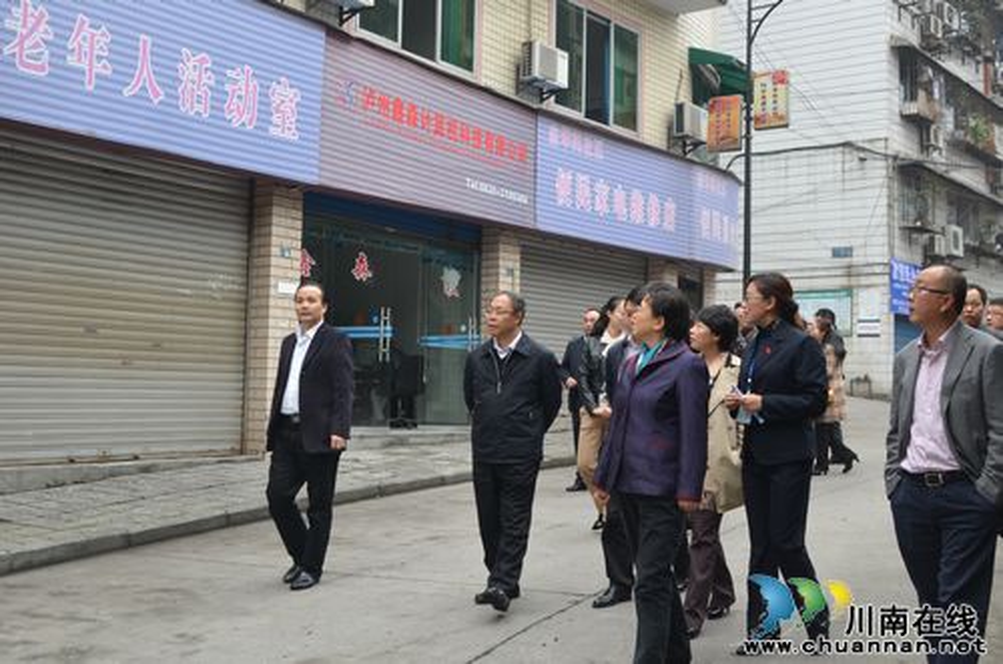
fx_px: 1168
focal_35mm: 42
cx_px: 502
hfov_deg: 46.5
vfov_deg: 31.7
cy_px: 332
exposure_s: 1/125
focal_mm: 28
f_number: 5.6
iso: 200
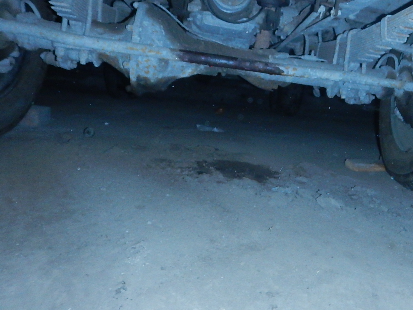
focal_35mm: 33
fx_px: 394
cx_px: 272
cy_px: 124
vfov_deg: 42.7
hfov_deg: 54.3
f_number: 8.2
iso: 500
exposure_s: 1/30
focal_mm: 4.3
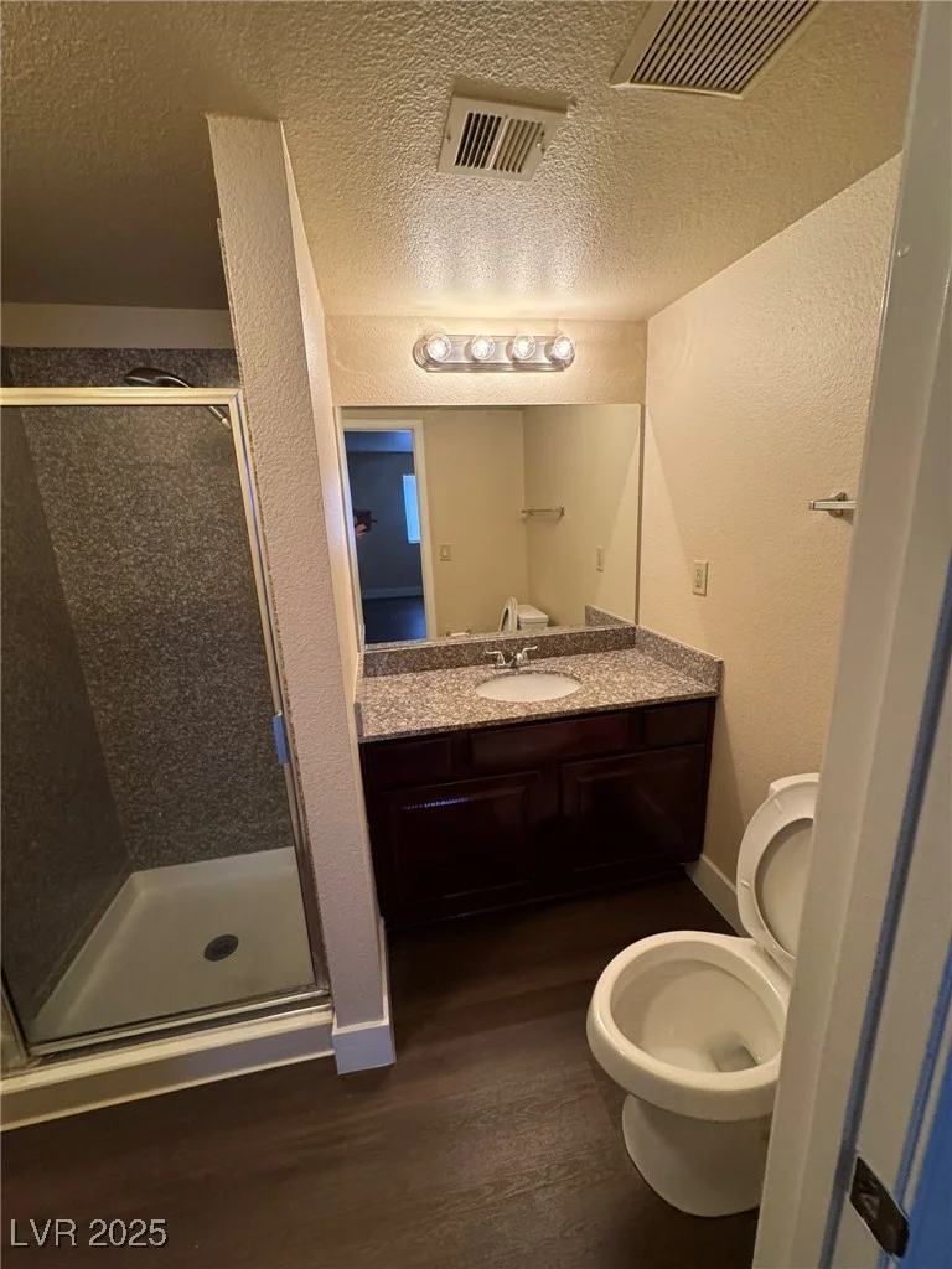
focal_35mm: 14
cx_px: 476
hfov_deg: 85.7
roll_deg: +2.4
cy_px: 634
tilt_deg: -14.3
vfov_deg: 102.1
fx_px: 513
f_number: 2.2
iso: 400
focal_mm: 2.22
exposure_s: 1/60
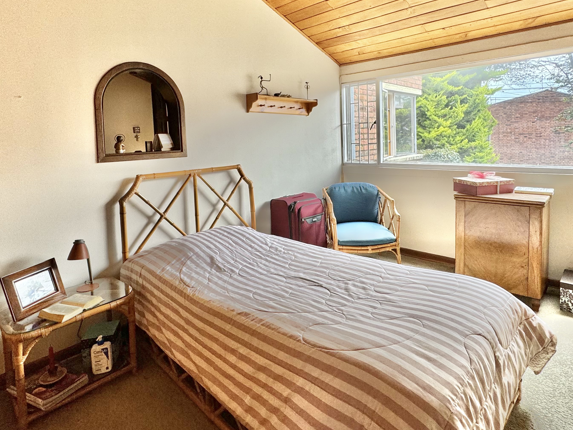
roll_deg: +2.3
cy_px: 162
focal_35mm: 21
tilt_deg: -3.9
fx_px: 348
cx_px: 300
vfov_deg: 62.6
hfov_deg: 78.9
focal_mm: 2.22
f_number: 2.2
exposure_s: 1/99
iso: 100
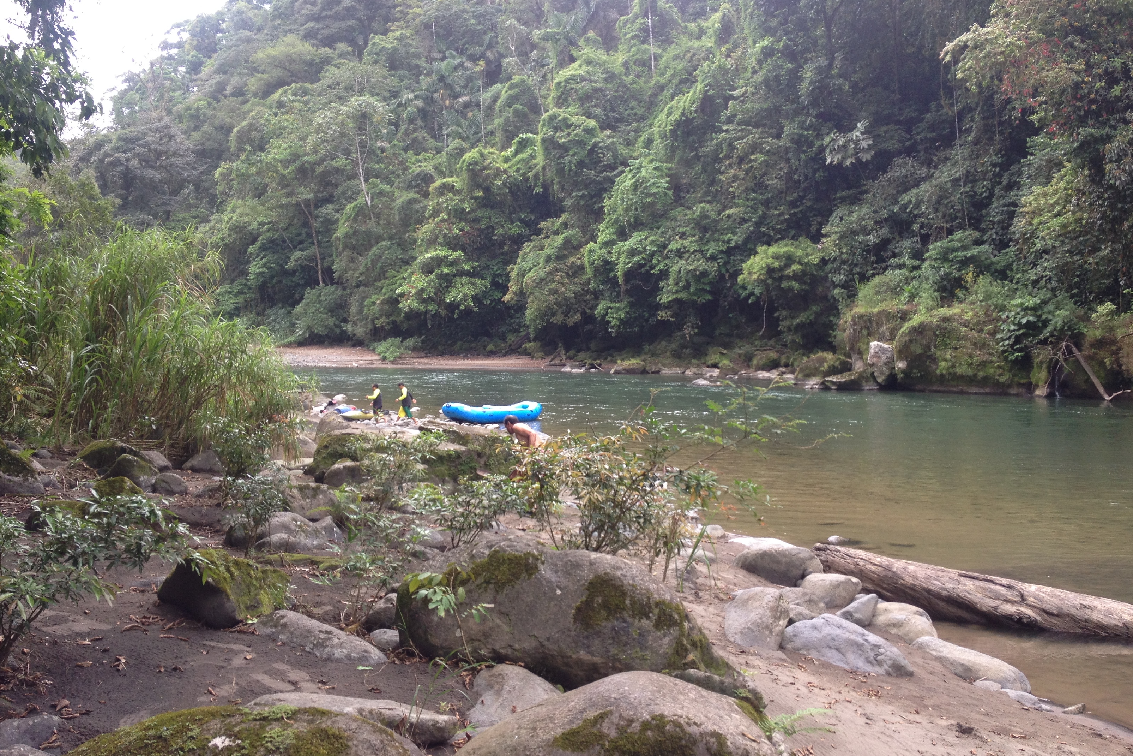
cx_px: 565
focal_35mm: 37
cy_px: 354
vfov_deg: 35.9
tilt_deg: -4.8
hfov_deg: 51.9
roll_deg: +1.3
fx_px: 1164
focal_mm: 4.28
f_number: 2.4
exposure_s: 1/192
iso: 50
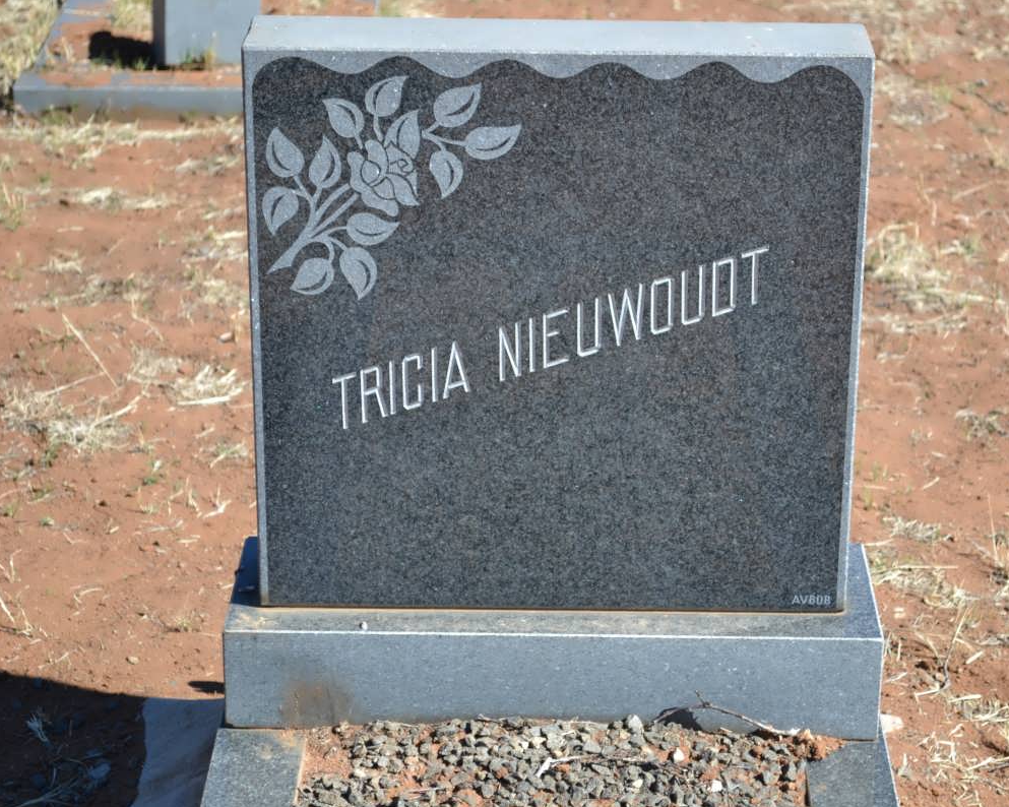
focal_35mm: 94
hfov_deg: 20.5
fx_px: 2794
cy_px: 405
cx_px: 574
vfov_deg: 16.4
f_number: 5.6
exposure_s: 1/125
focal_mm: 55
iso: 220
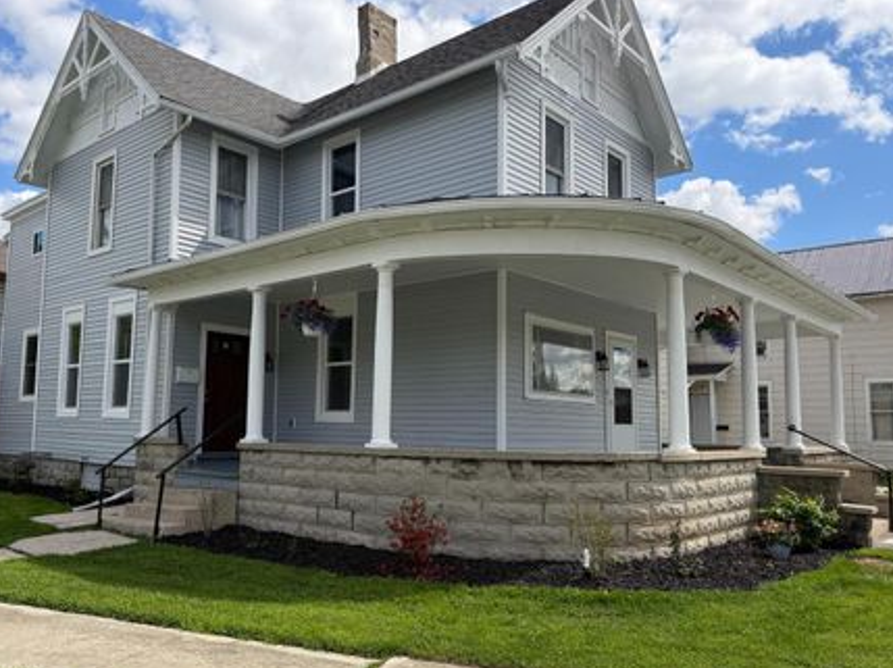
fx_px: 722
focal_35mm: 28
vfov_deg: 49.7
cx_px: 400
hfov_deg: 63.3
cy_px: 355
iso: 125
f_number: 1.78
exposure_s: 1/5319
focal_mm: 6.76
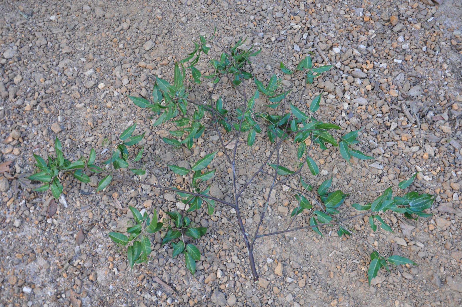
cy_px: 154
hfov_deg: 51.3
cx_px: 231
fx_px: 481
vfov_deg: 35.4
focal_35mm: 38
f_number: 5.6
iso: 400
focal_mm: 25
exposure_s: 1/30
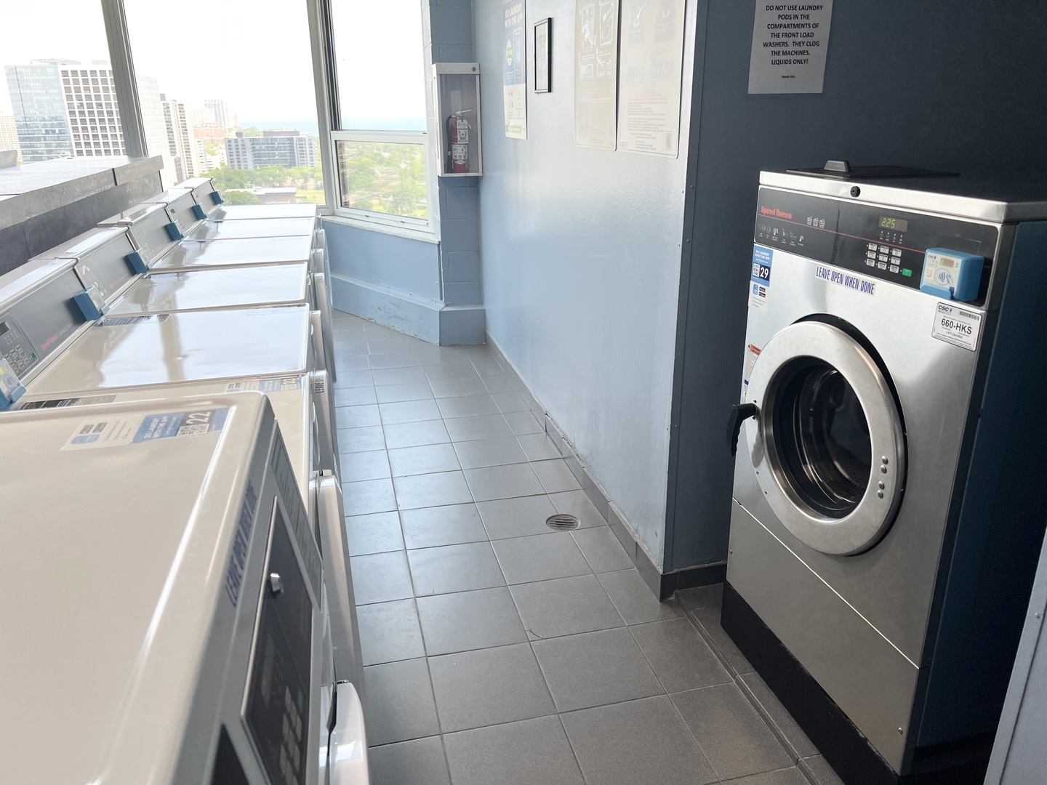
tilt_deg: -19.3
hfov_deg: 67.3
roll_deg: +0.9
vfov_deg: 53.1
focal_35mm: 26
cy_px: 392
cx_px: 524
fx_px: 786
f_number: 1.5
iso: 40
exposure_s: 1/170
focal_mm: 5.7
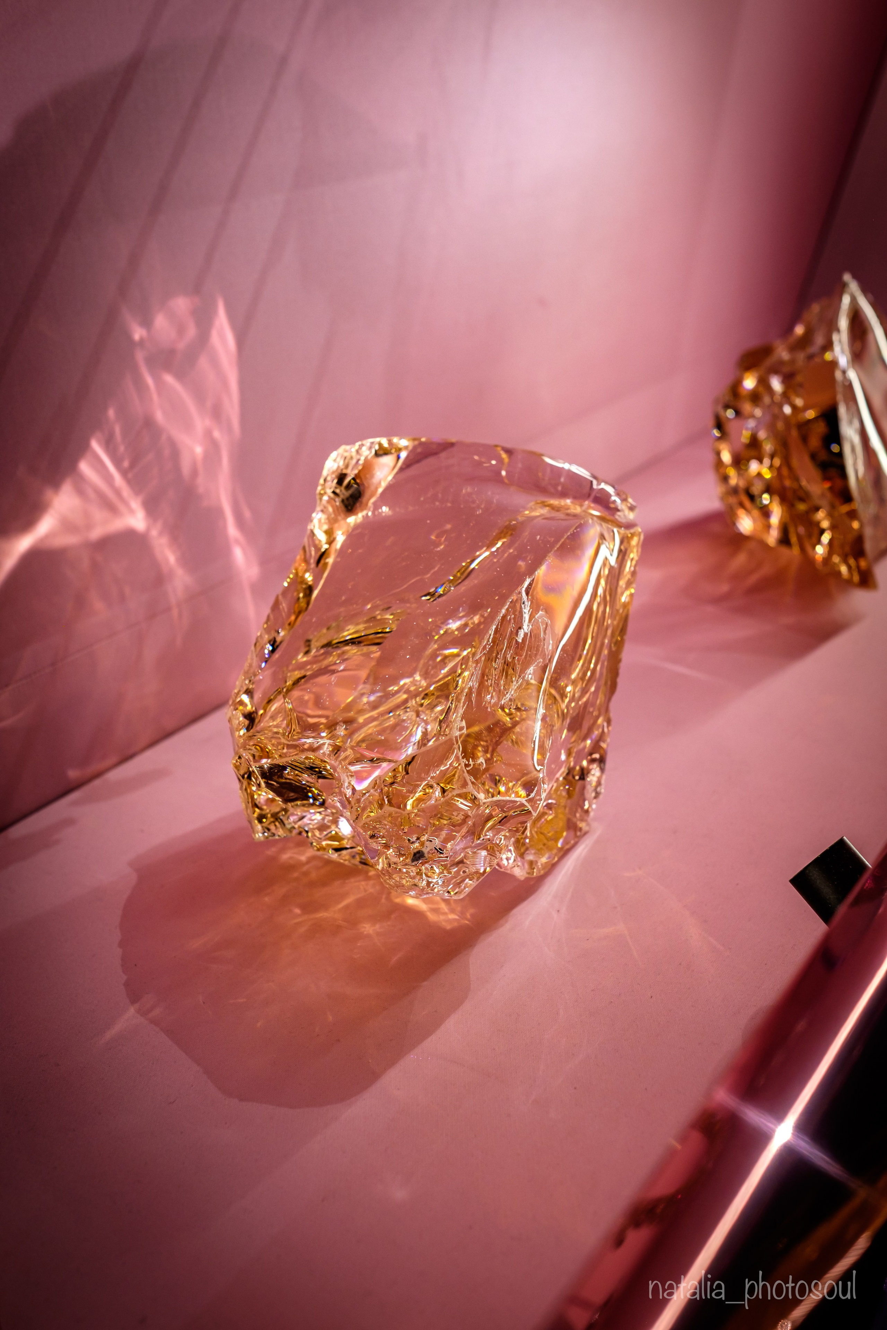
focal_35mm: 35
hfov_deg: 37.9
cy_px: 665
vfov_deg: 54.4
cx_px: 444
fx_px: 1293
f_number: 4
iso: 400
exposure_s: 1/250
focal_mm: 23
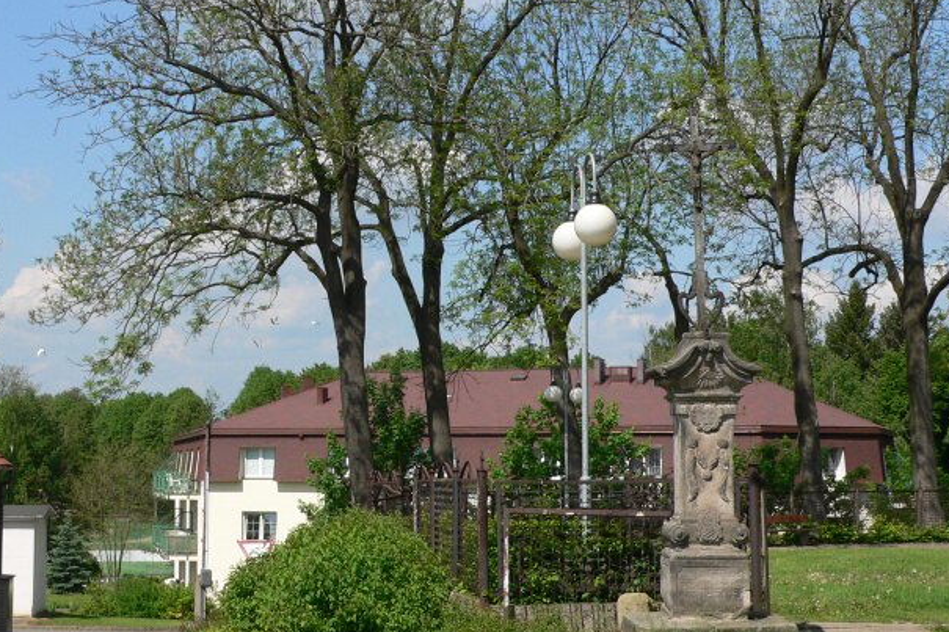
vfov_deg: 20.6
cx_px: 356
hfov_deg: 30.4
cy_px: 351
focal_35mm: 66
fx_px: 1739
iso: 80
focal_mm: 7.9
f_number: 4.6
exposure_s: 1/500
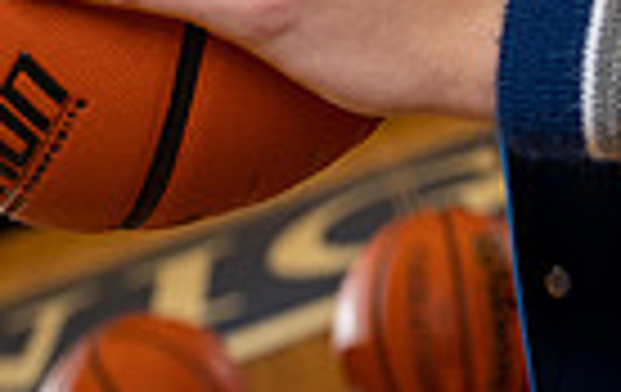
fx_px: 1798
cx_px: 526
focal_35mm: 106
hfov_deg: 19.3
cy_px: -527
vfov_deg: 10.7
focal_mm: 32
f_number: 4
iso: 400
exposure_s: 1/125
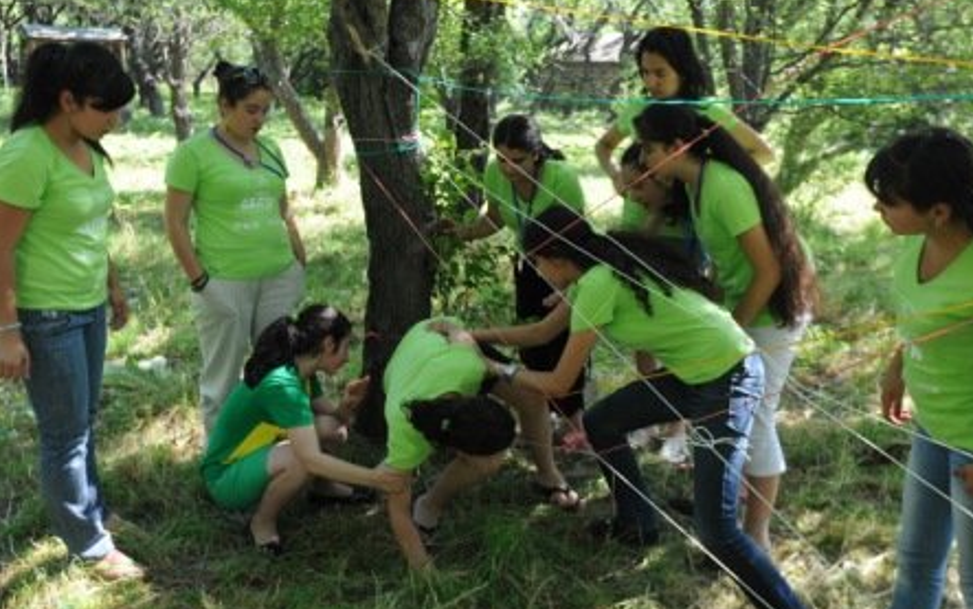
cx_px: 490
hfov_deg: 56.7
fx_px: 902
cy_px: 299
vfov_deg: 37.3
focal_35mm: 34
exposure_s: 1/125
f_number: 5
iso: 200
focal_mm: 22
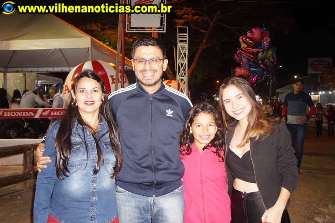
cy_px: 112
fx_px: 335
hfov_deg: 53.2
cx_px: 168
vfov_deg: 36.8
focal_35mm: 36
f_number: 4
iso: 1000
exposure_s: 1/60
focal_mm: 24
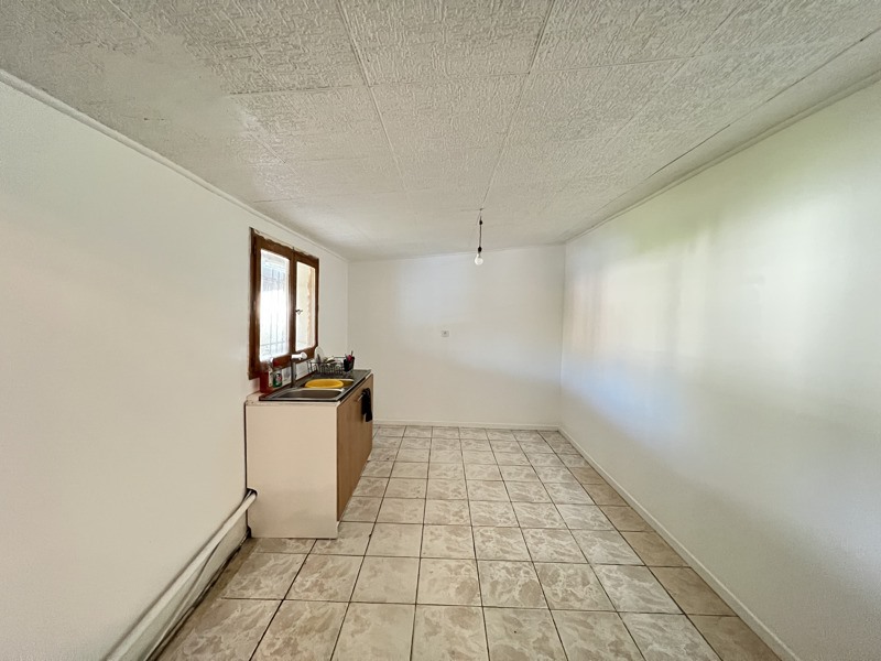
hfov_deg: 106.2
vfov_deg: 89.9
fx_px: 331
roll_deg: -1.9
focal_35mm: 13
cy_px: 330
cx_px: 440
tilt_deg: -2.8
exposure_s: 1/41
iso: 1000
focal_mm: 1.57
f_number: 1.8
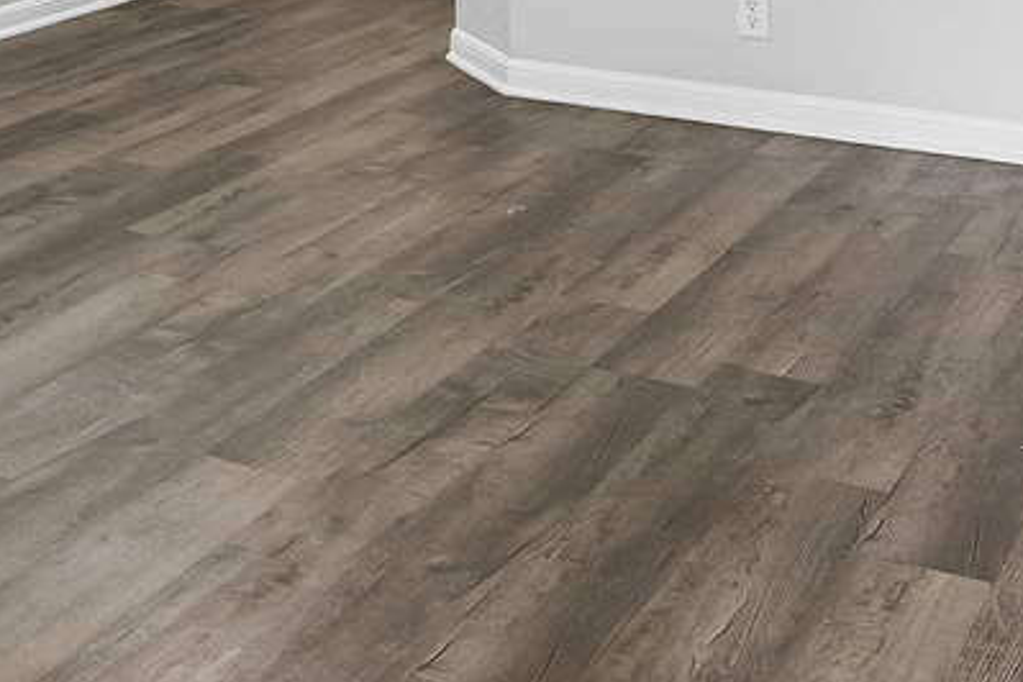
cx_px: 164
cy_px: -372
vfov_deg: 16.8
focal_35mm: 73
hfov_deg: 27.0
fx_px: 2074
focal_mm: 12
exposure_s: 1/30
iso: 320
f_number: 8
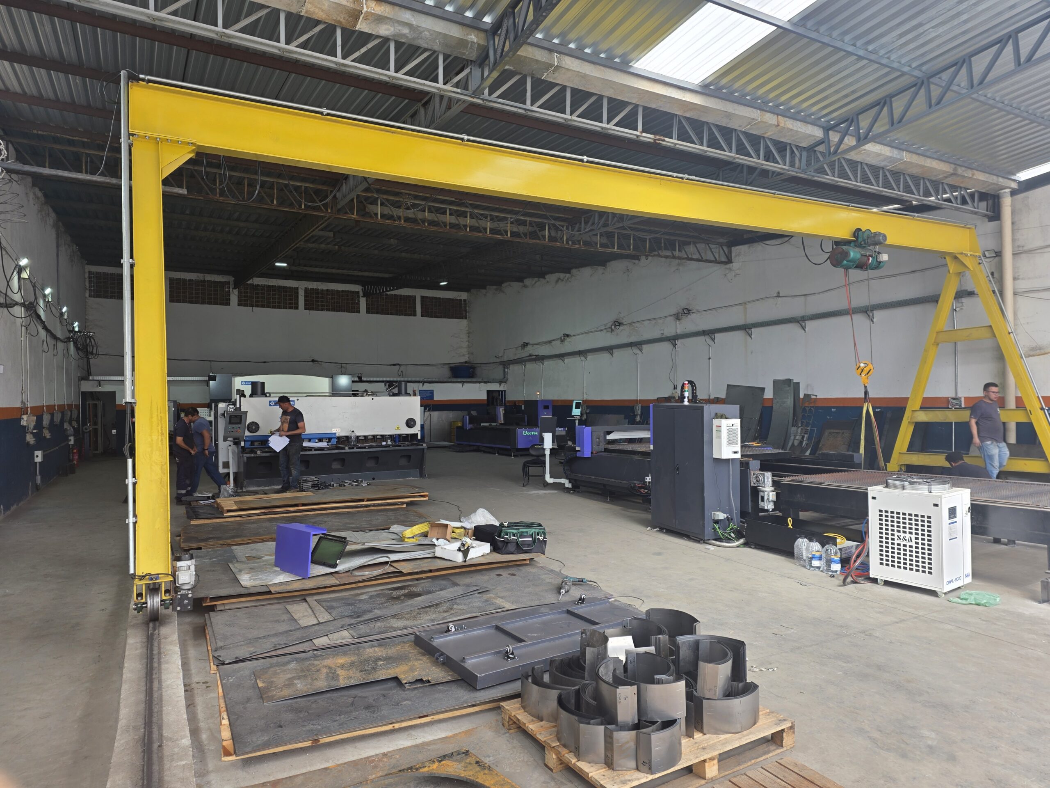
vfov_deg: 58.9
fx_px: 698
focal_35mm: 23
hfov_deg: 73.9
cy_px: 394
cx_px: 525
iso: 32
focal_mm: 6.3
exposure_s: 1/120
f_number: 1.7
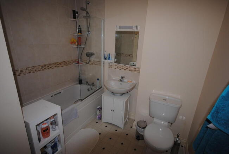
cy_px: 77
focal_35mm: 20
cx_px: 114
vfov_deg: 63.5
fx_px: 124
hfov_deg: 85.3
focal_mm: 13
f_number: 4.5
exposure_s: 1/60
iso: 200
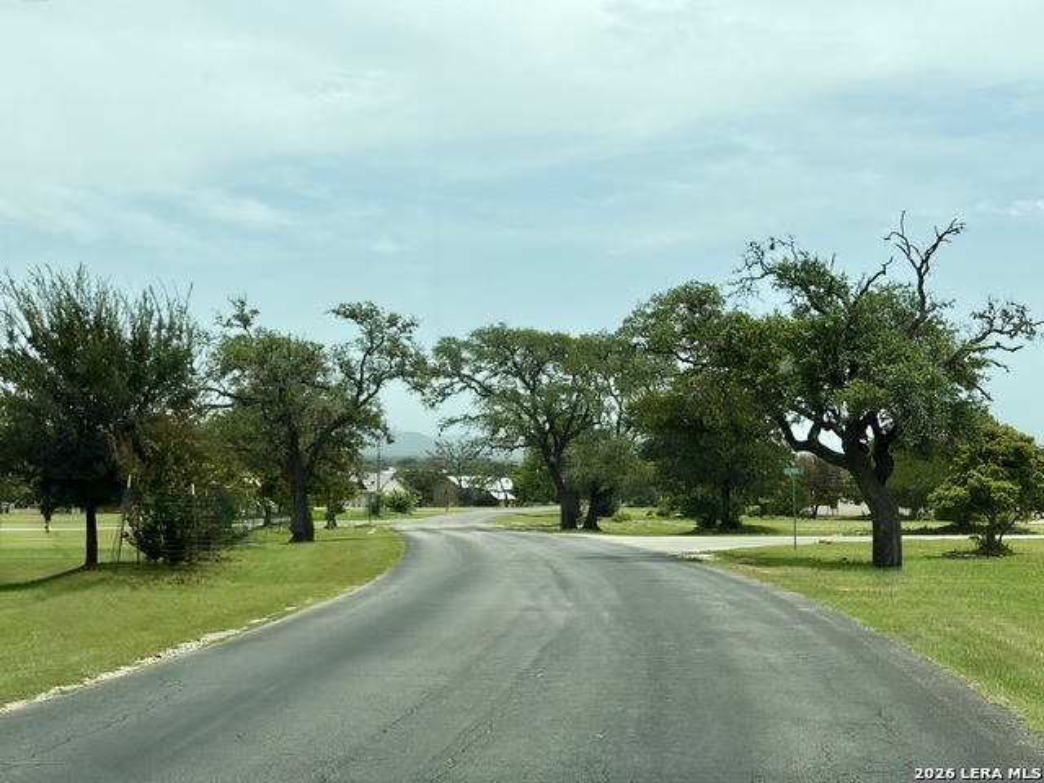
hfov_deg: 36.8
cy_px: 392
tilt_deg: +0.5
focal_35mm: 52
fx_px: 1568
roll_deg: +2.1
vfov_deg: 28.0
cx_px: 522
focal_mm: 5.96
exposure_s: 1/3831
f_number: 1.6
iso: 40
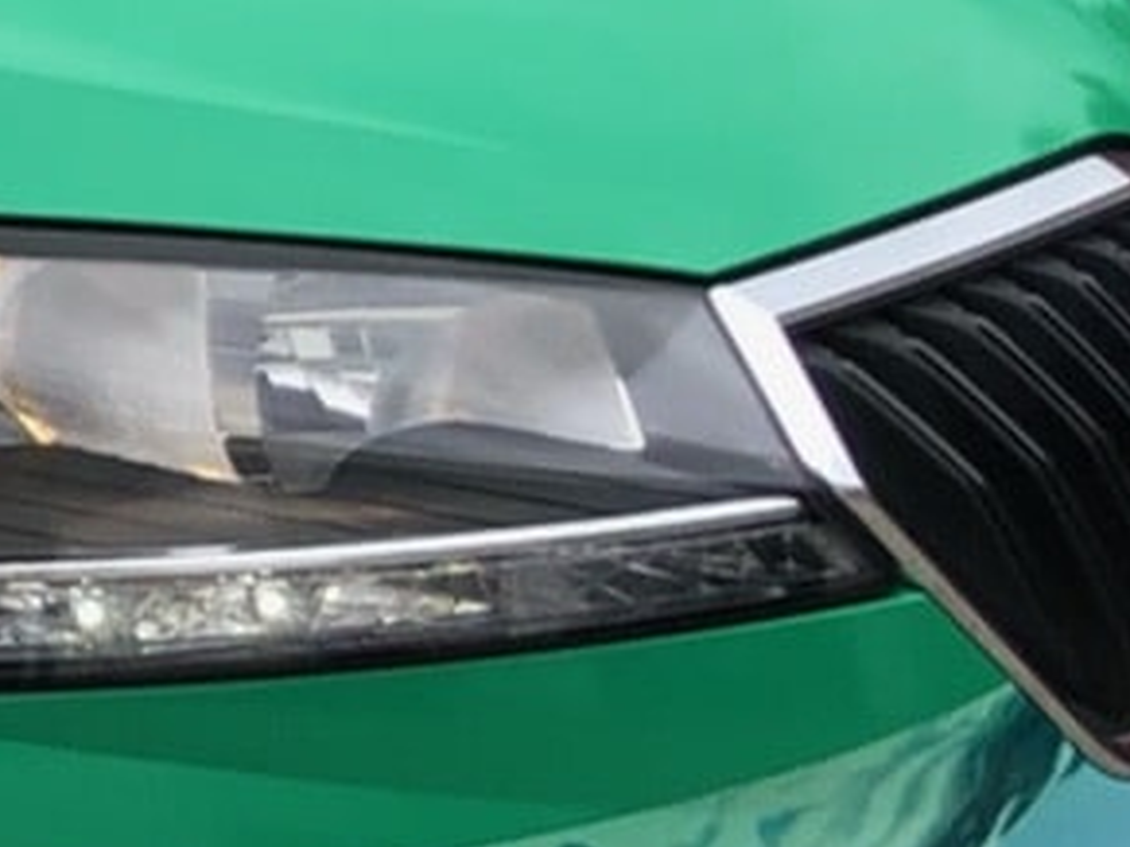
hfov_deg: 9.0
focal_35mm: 197
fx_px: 6428
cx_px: -1625
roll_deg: +0.8
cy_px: 462
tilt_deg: -19.0
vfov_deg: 7.5
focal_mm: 4
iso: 20
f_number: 1.8
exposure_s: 1/414
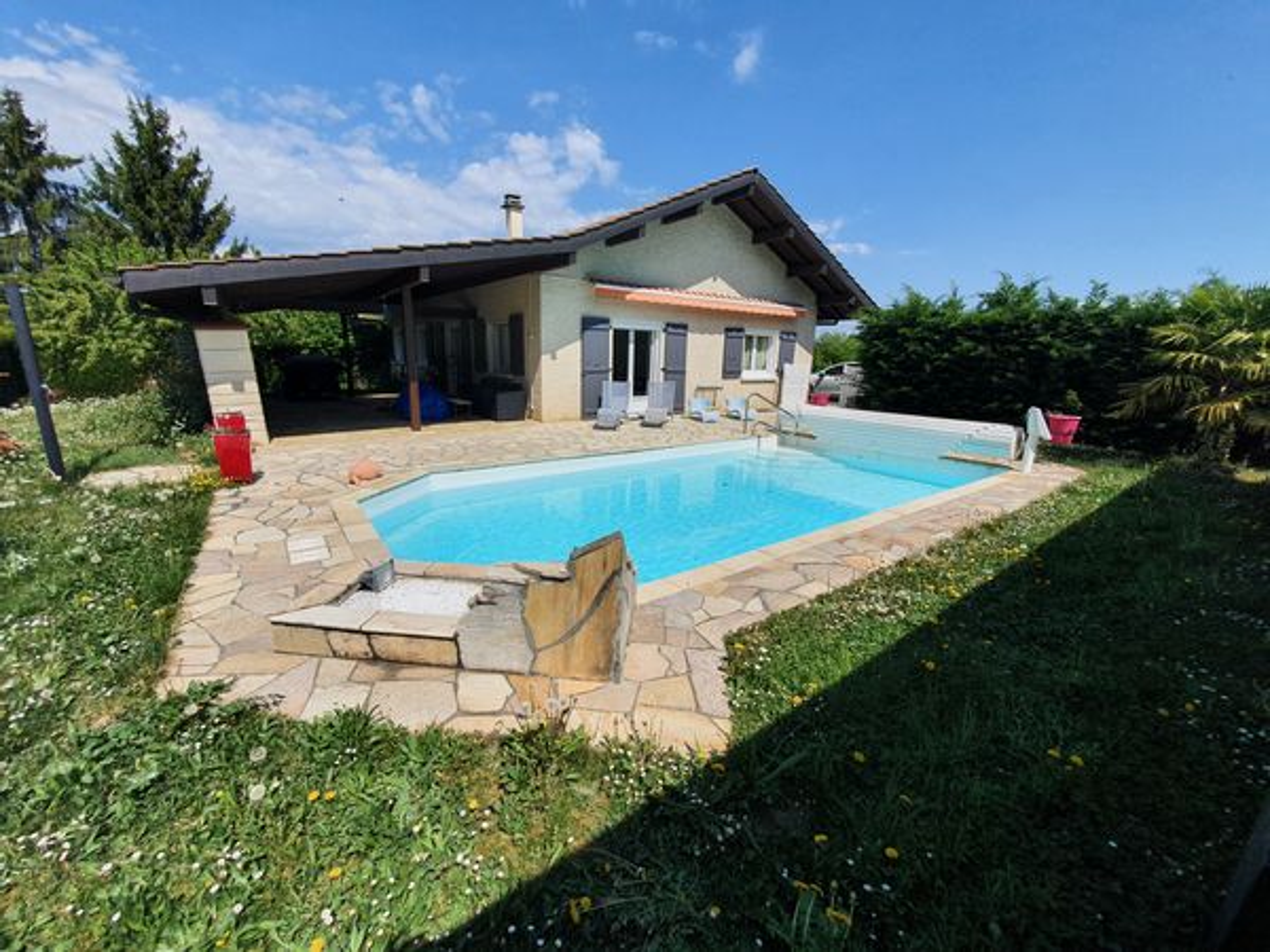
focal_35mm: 13
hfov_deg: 106.2
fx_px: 477
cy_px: 476
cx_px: 635
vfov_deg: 89.9
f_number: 2.2
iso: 50
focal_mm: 1.8
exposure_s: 1/2248
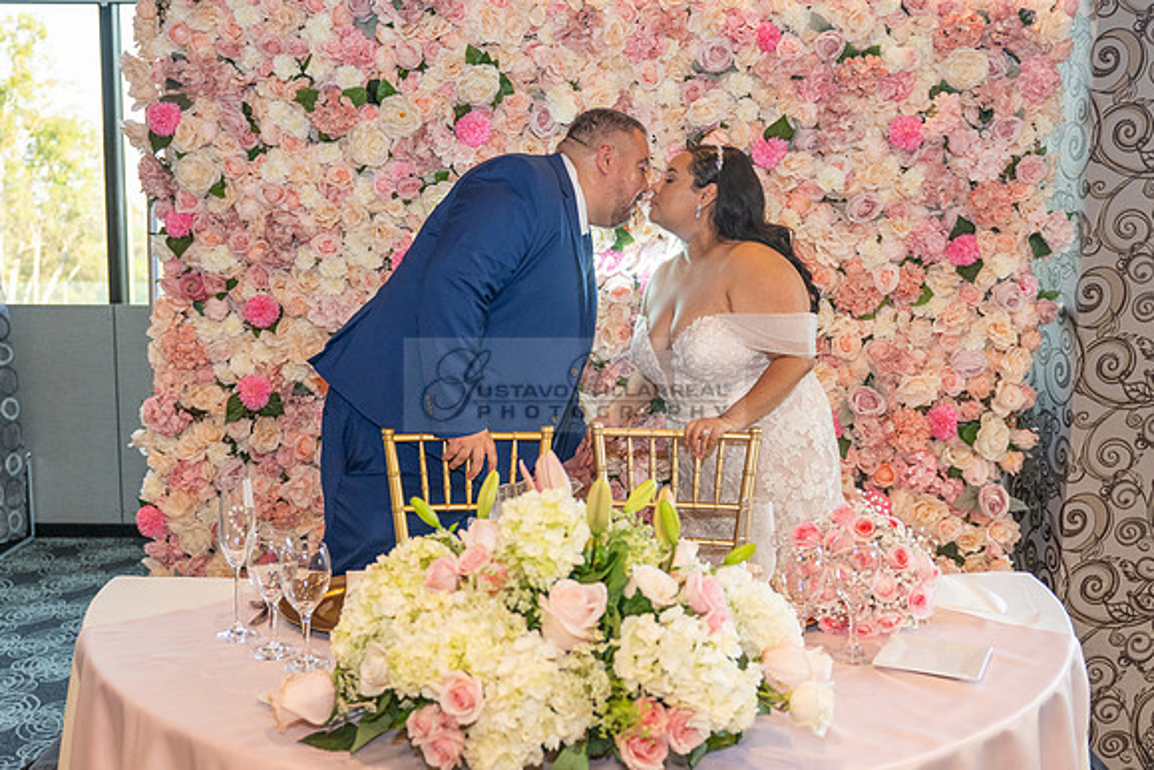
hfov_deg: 52.9
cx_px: 550
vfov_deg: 36.7
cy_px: 369
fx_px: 1160
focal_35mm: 36
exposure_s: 1/200
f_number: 2.8
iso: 1000
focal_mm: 24
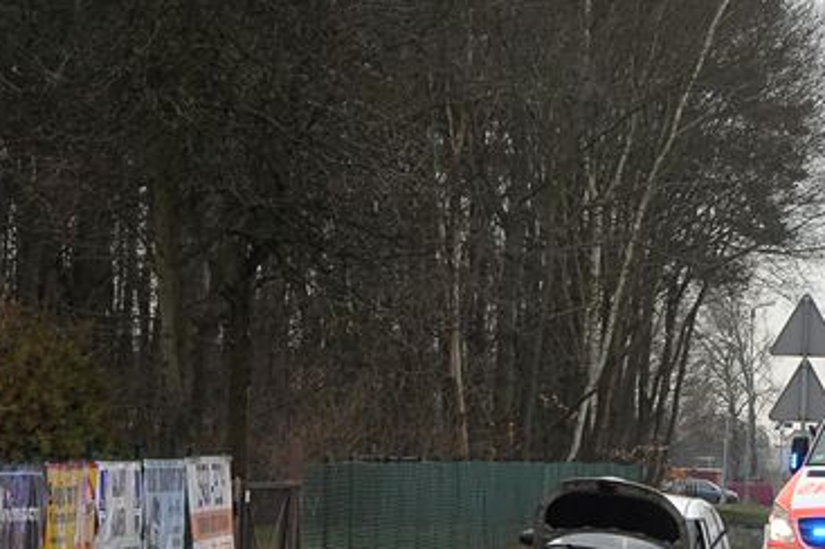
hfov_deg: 8.4
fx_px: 5564
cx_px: 922
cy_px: 557
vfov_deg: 5.6
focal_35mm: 243
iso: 1000
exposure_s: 1/640
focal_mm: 70
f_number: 6.3
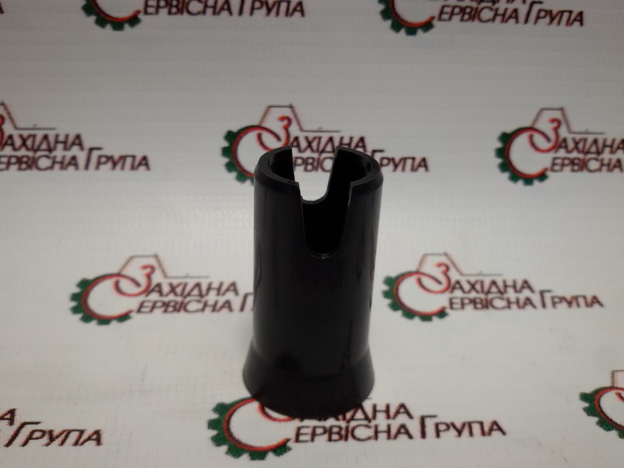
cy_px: 234
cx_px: 312
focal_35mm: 31
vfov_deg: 45.4
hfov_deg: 58.4
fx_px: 559
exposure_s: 1/120
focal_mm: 2.93
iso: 64
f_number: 2.4
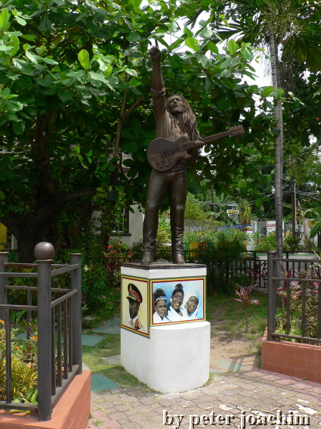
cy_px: 214
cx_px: 160
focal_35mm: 35
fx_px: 433
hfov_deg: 40.7
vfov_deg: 52.6
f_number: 4
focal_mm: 6
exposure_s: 1/200
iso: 64
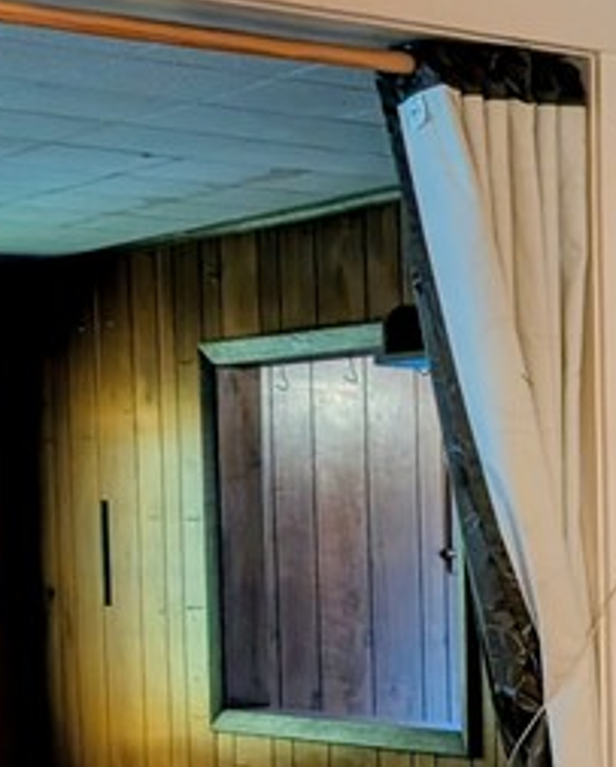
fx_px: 2275
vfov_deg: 18.6
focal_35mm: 100
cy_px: 782
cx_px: 800
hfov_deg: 14.8
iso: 194
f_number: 1.68
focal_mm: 6.9
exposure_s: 1/24
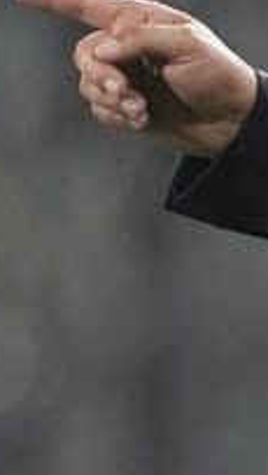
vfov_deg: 1.1
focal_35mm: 2053
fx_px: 25894
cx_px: 909
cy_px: 394
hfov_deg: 0.6
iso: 2000
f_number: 2.8
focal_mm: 400
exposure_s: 1/1250
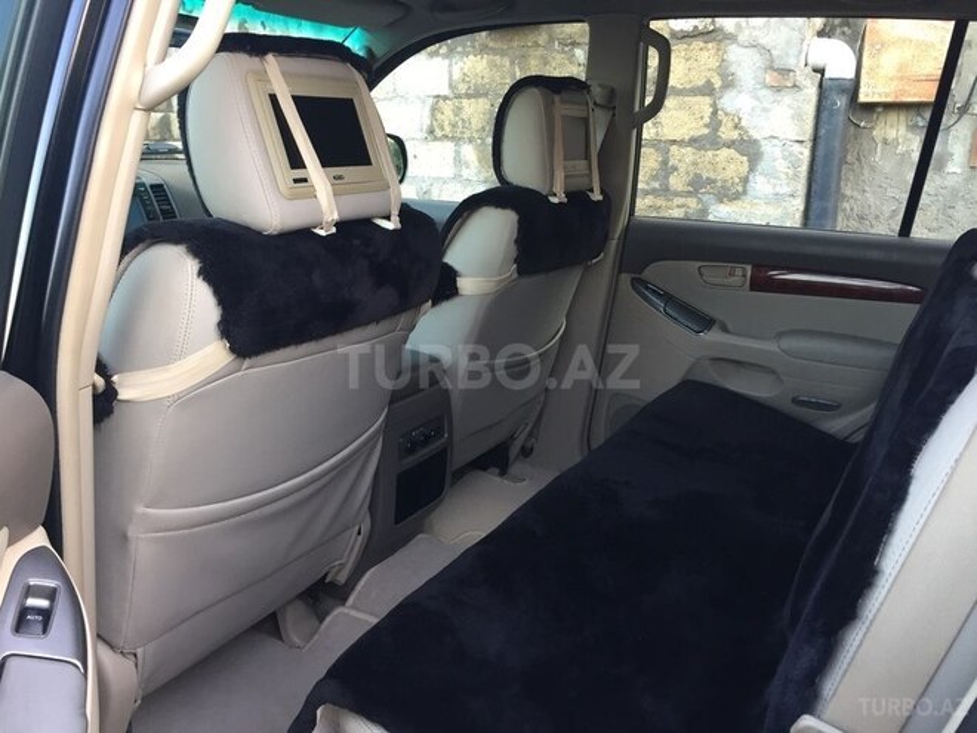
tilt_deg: -15.6
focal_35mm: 29
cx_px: 488
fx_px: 818
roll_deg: +0.0
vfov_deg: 48.2
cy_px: 366
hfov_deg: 61.7
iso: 100
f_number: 2.2
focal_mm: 4.15
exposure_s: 1/33
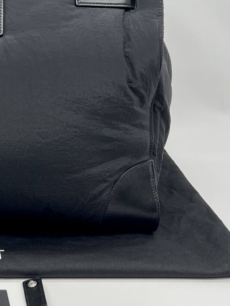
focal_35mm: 80
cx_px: -84
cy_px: 49
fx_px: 709
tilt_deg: -14.8
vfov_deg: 23.9
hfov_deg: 17.1
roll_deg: +0.3
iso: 40
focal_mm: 5.7
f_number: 1.5
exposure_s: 1/100
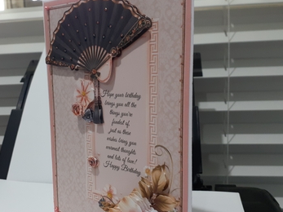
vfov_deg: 40.7
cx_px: 123
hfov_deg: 52.5
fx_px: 286
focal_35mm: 35
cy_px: 104
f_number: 1.9
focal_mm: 3.6
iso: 160
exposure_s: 1/50
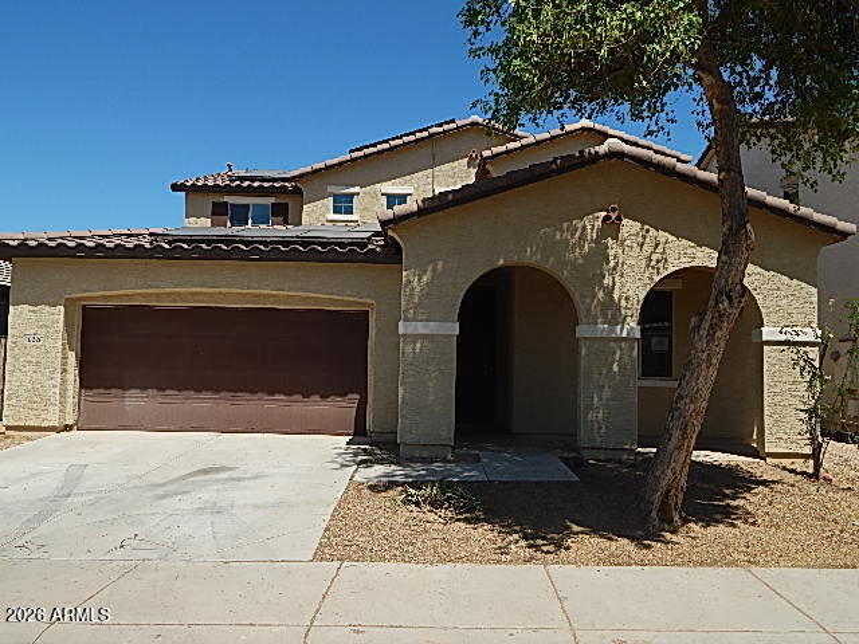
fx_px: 695
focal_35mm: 28
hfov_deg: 63.4
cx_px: 430
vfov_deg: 49.7
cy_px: 322
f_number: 6.3
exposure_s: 1/640
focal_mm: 5.1
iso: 125
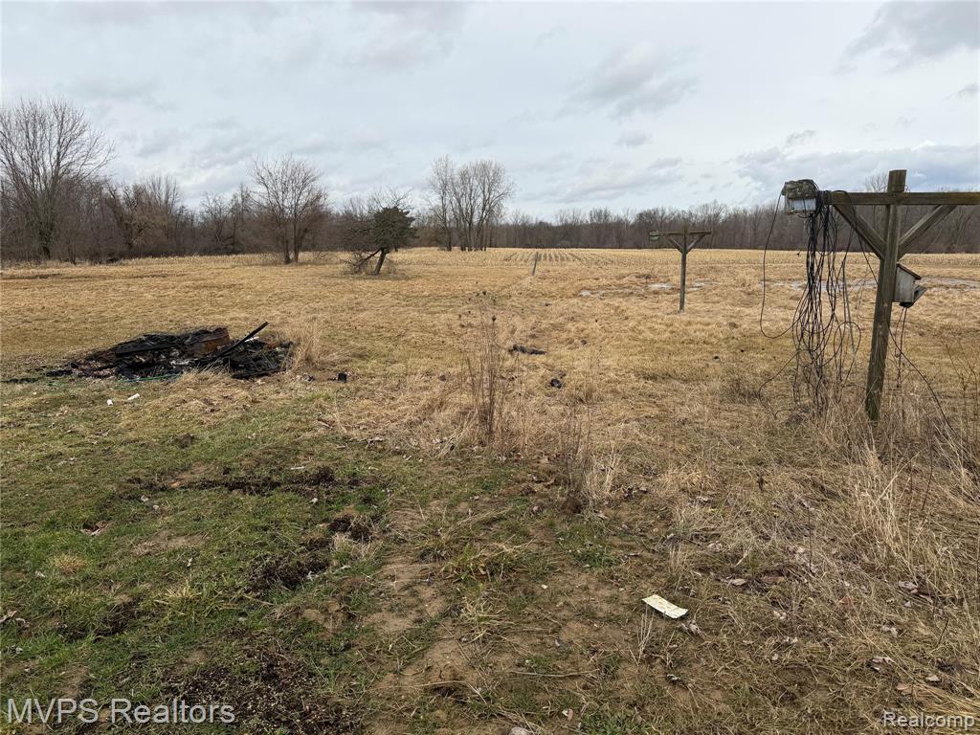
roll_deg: +0.4
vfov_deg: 56.8
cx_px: 490
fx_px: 679
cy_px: 368
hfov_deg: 71.6
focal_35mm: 24
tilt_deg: -10.7
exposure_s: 1/5319
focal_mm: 6.76
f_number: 1.78
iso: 80
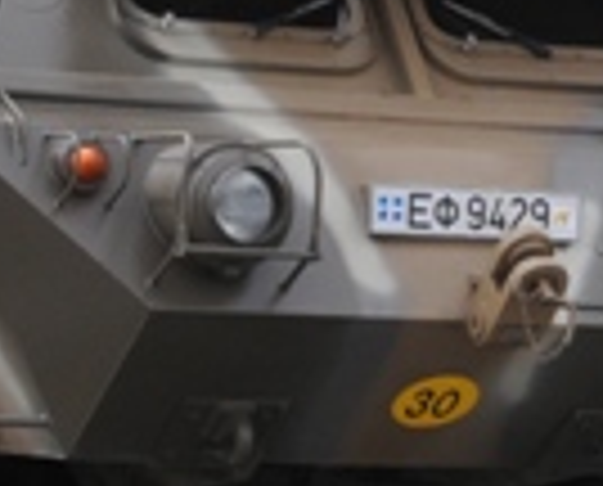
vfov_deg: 6.2
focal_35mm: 251
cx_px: 810
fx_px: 4493
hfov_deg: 7.6
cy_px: 79
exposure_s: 1/250
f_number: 13
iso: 400
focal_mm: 30
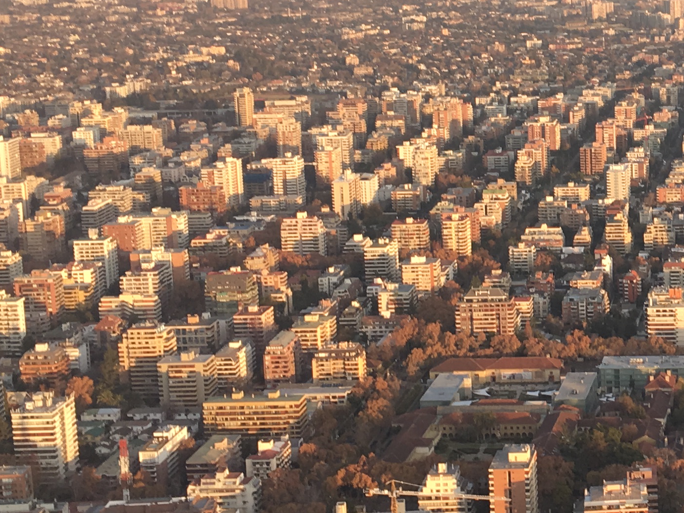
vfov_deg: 17.5
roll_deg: -2.0
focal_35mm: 84
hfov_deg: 21.9
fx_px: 1660
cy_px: 163
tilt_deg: -10.0
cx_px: 768
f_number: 2.2
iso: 25
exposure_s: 1/113
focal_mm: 4.15
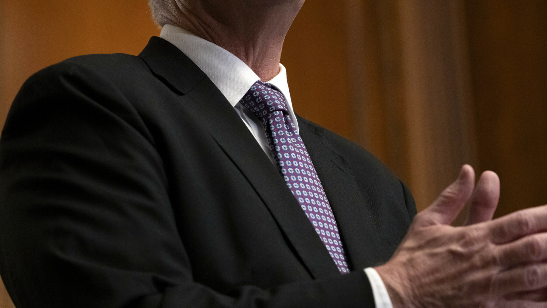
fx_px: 2204
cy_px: 61
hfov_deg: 14.1
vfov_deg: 8.0
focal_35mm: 152
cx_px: 314
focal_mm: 102
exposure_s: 1/400
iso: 5000
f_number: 4
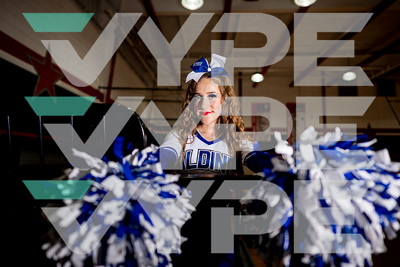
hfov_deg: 73.7
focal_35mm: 24
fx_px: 267
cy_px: 134
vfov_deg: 53.2
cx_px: 200
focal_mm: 24
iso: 100
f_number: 1.4
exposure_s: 1/640
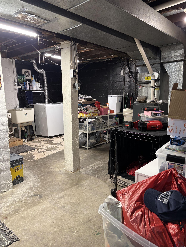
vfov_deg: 67.3
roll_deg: +0.0
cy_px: 124
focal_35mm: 26
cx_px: 93
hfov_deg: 53.1
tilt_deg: -8.3
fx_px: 186
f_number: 1.6
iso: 160
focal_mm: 5.96
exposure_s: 1/60
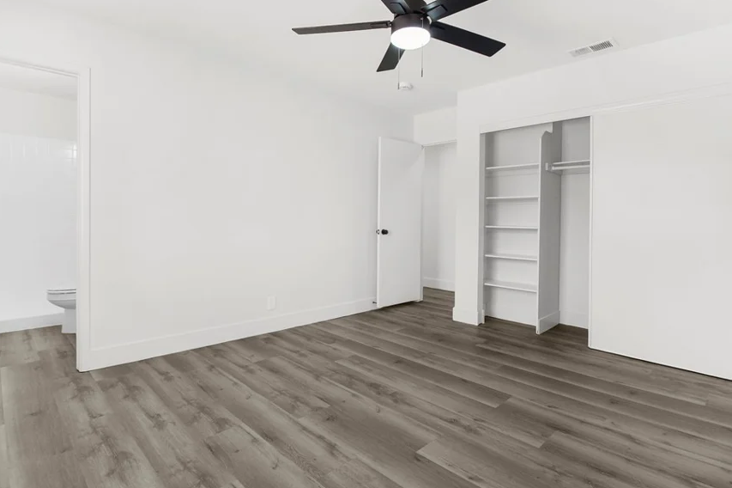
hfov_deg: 90.0
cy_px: 223
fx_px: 366
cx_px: 366
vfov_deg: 67.2
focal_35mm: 18
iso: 640
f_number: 7.1
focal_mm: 10
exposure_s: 1/50
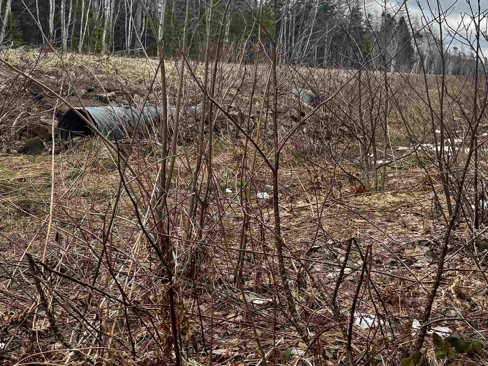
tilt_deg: -1.4
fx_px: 677
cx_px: 306
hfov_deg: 39.4
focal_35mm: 48
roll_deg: -2.6
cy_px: 101
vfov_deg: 29.9
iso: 80
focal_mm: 6.76
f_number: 1.78
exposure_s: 1/2959
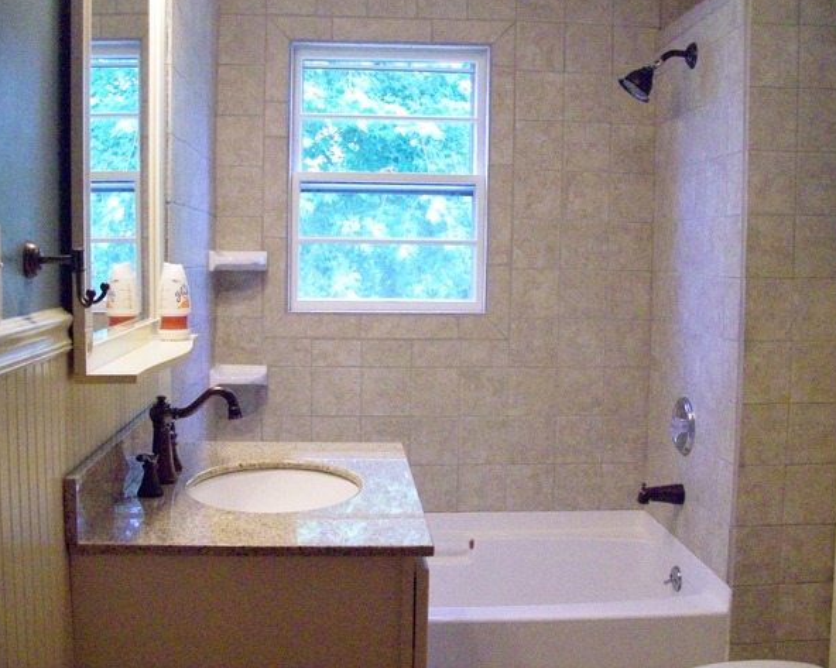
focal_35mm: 38
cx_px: 401
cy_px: 330
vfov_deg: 39.1
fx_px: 940
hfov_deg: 47.9
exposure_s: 1/128
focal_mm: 6
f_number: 2.7
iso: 508
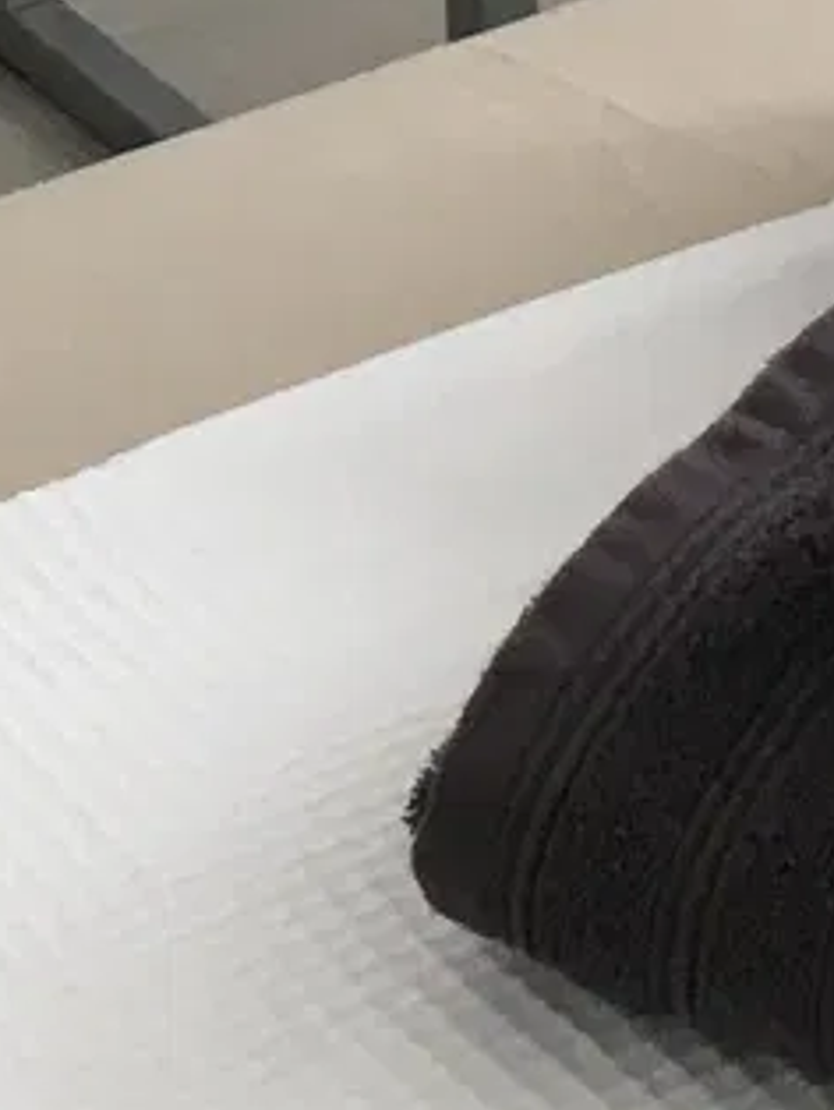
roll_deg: +4.9
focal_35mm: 197
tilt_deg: -19.2
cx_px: -233
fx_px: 6320
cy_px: -985
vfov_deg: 9.5
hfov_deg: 7.5
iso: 40
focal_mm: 4.15
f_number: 2.2
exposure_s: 1/33
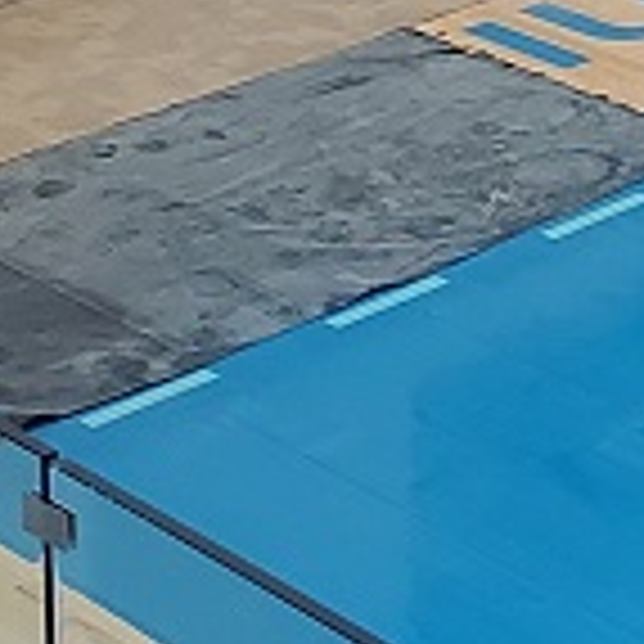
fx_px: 3199
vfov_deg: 10.0
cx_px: 1126
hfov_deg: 10.8
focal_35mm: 152
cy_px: -932
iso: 250
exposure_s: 1/33
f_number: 1.8
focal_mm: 5.23
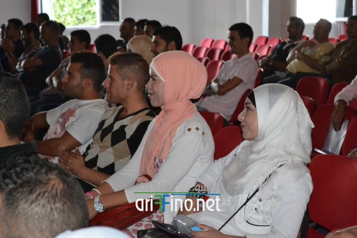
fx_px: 818
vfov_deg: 16.5
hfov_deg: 24.6
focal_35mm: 82
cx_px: 178
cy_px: 119
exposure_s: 1/60
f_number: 5.6
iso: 3200
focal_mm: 55
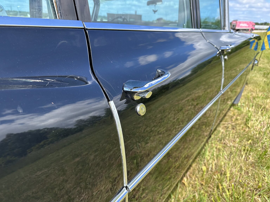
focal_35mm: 24
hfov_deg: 71.6
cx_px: 135
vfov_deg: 56.8
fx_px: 187
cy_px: 101
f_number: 1.78
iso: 80
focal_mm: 6.86
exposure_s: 1/1393
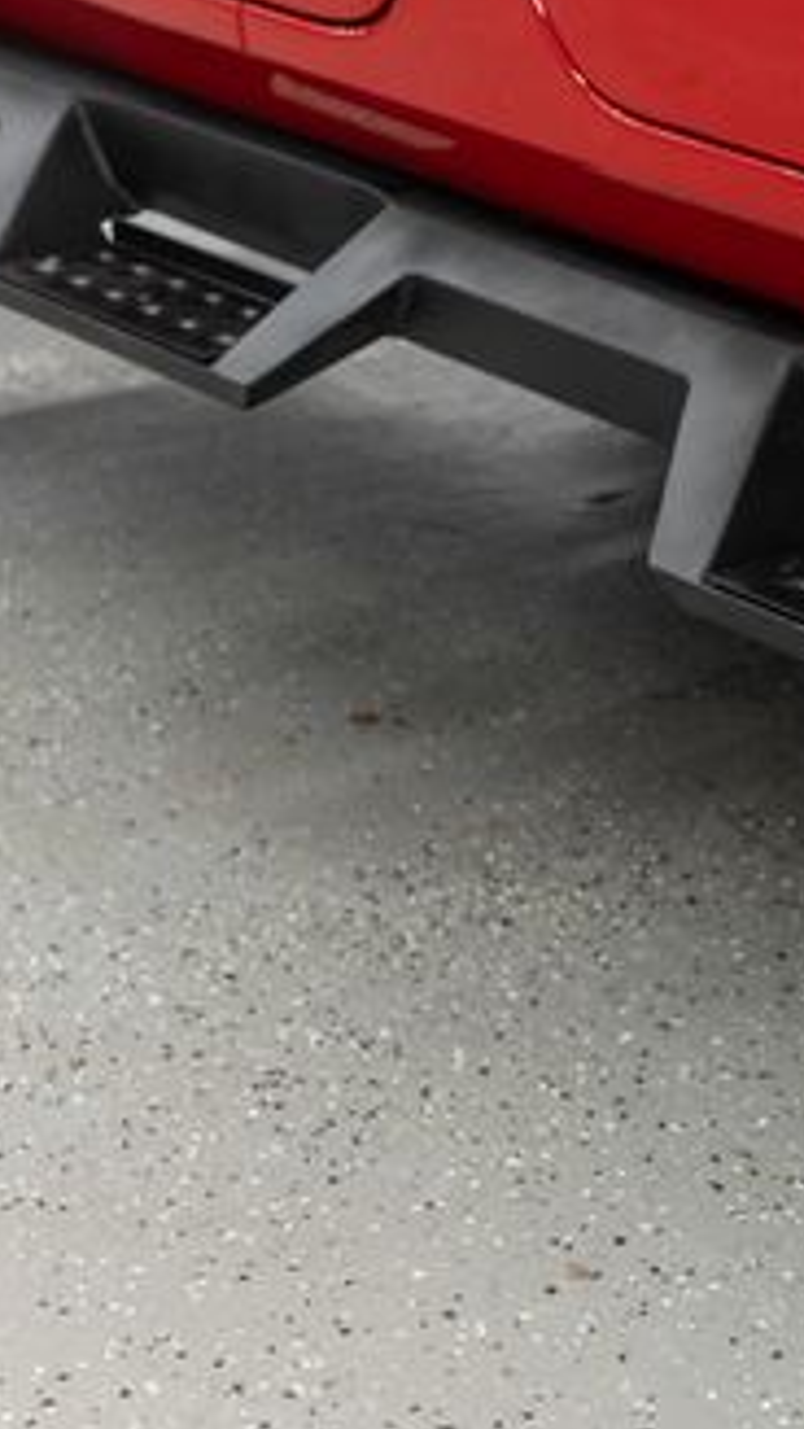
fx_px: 3259
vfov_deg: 24.7
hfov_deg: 13.4
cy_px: 653
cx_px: 1149
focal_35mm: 86
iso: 320
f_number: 3.2
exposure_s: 1/40
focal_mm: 28
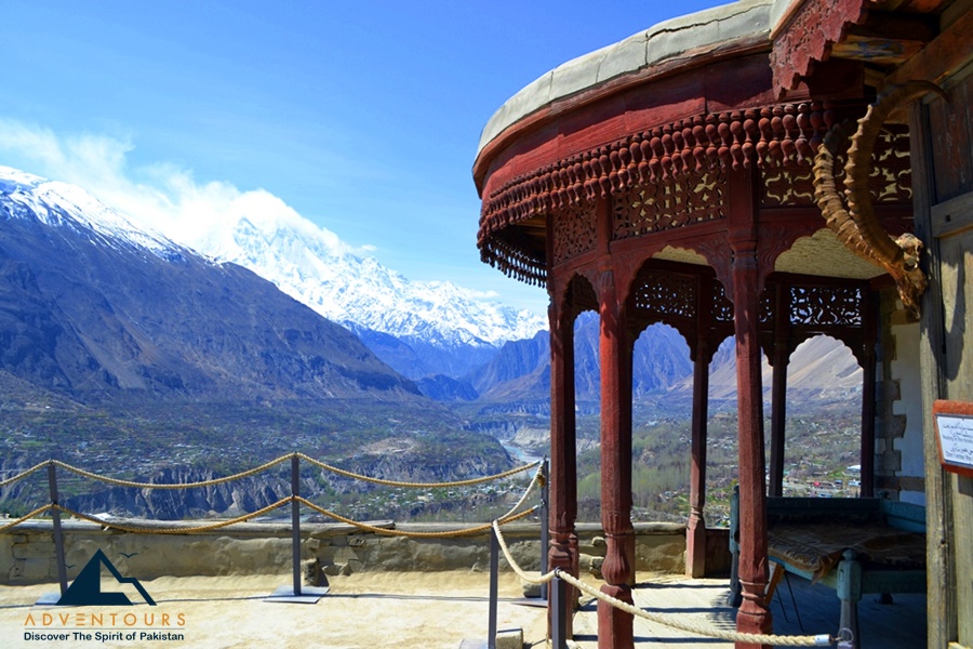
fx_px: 730
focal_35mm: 27
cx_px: 486
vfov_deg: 47.9
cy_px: 324
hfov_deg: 67.4
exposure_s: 1/200
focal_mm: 18
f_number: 7.1
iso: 100
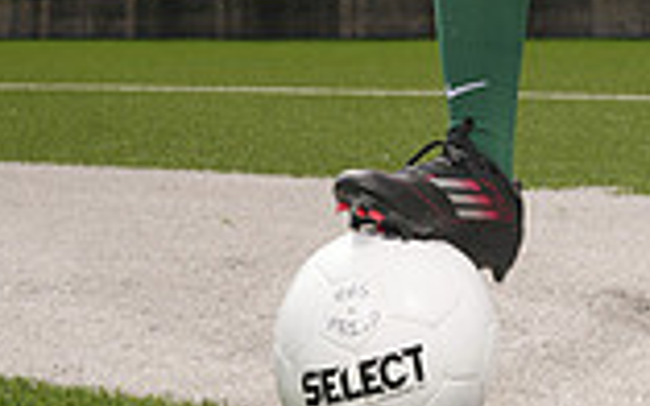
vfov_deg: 10.7
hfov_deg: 19.0
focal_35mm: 108
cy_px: -485
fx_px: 1912
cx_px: 575
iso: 125
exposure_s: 1/200
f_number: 9
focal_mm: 37
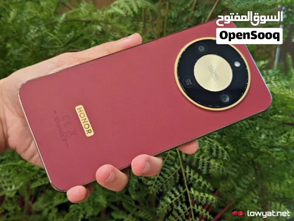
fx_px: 391
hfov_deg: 41.2
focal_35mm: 46
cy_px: 110
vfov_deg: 31.5
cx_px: 147
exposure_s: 1/50
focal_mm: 5.4
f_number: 1.6
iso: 160
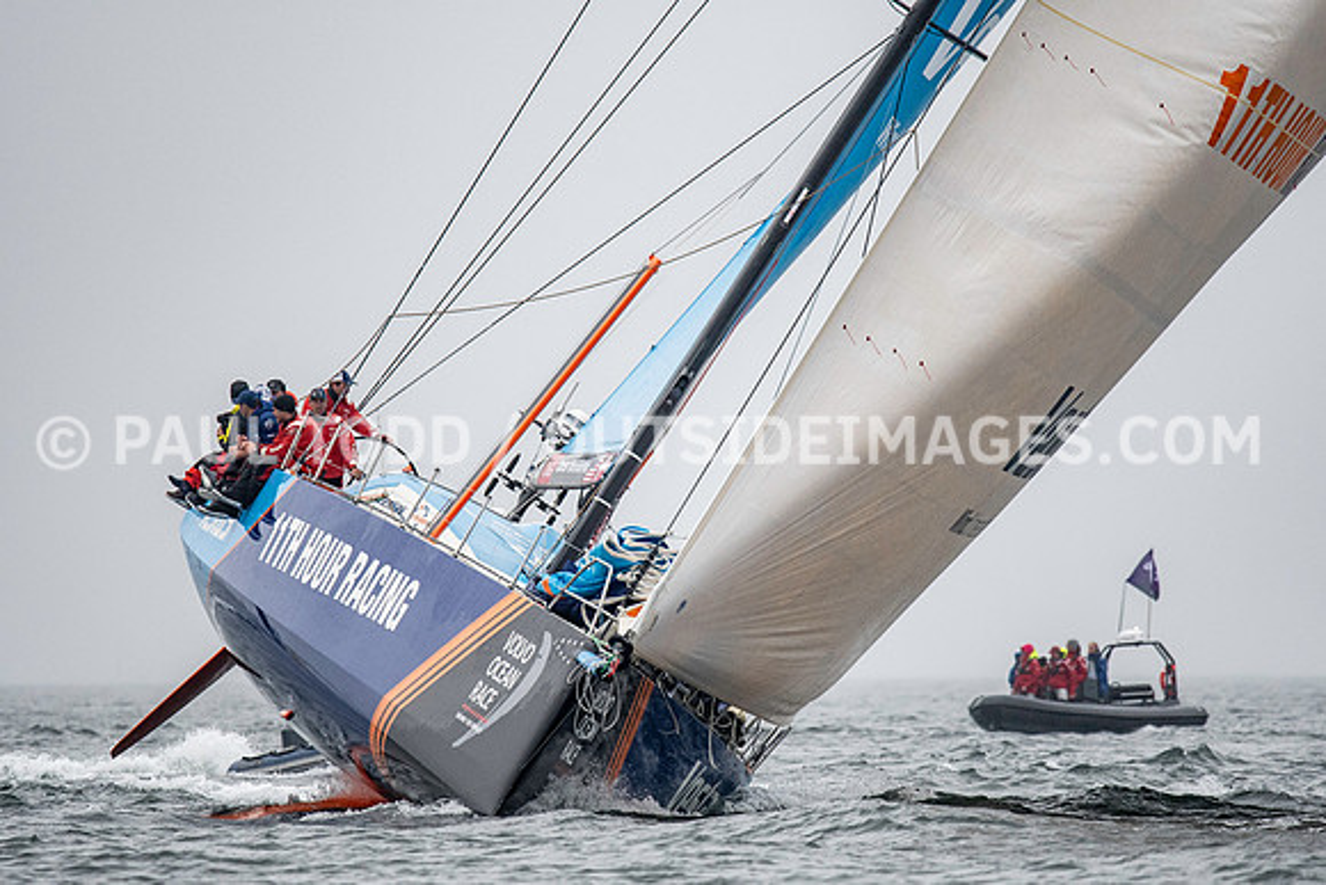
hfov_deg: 4.0
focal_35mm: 514
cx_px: 663
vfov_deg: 2.7
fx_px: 18941
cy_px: 506
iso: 1000
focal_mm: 300
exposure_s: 1/5000
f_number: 4
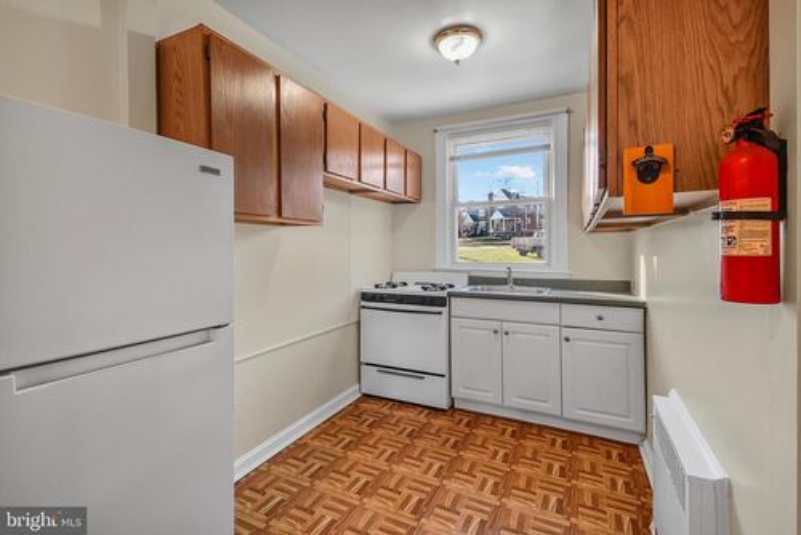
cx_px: 400
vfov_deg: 77.4
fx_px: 334
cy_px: 268
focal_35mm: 15
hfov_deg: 100.4
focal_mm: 10
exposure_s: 1/8
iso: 100
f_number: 4.5
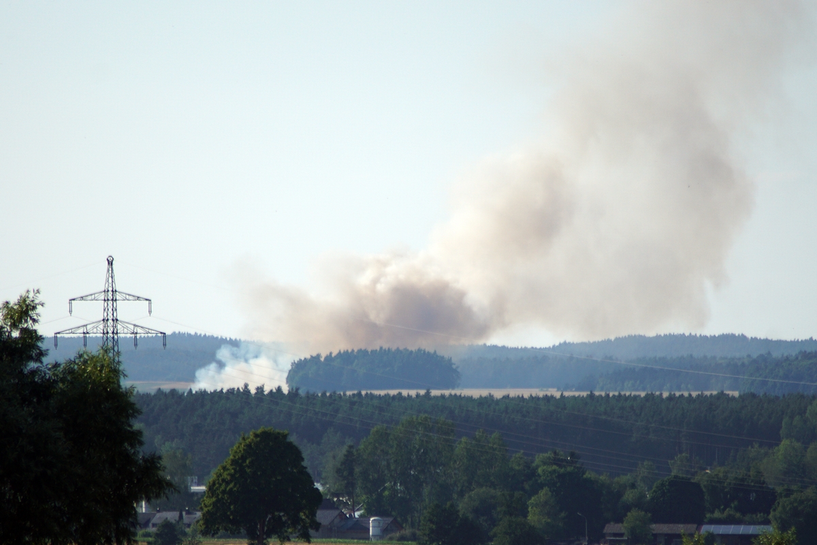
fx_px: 10212
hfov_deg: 4.6
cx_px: 408
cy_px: 272
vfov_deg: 3.1
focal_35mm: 450
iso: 320
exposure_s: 1/2000
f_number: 5.6
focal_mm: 300
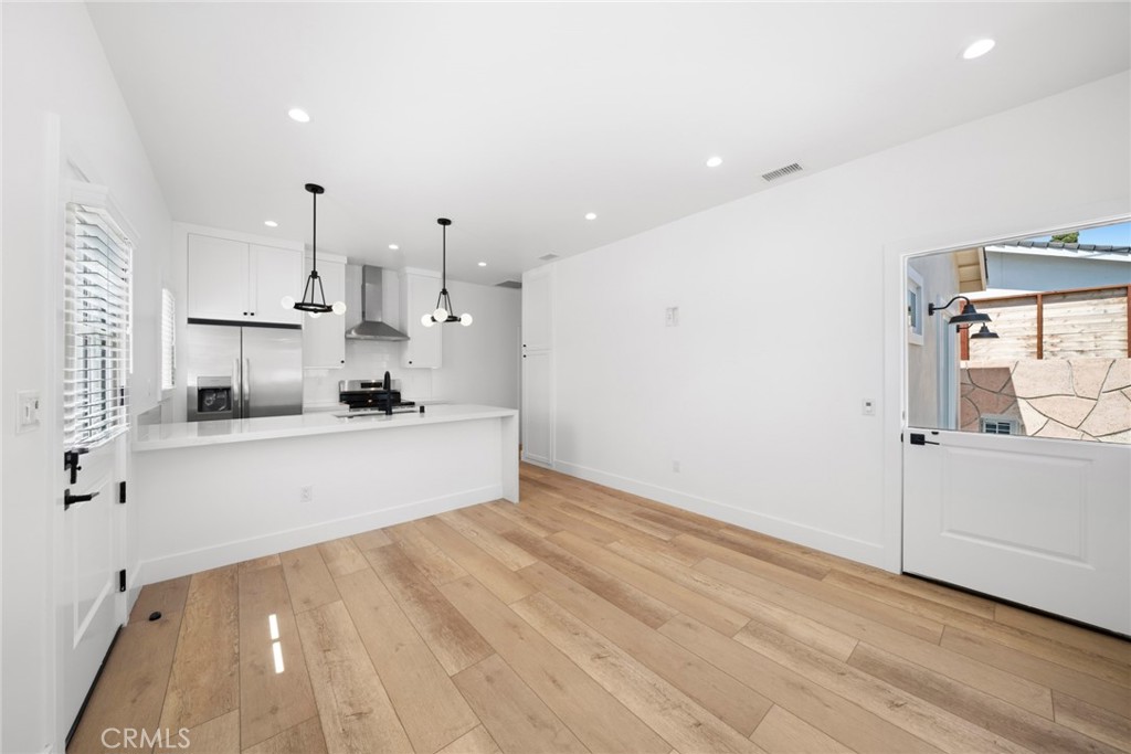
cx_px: 566
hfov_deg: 112.6
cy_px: 377
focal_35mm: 12
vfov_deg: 90.0
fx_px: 377
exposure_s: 1/30
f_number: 8
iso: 400
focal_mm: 12
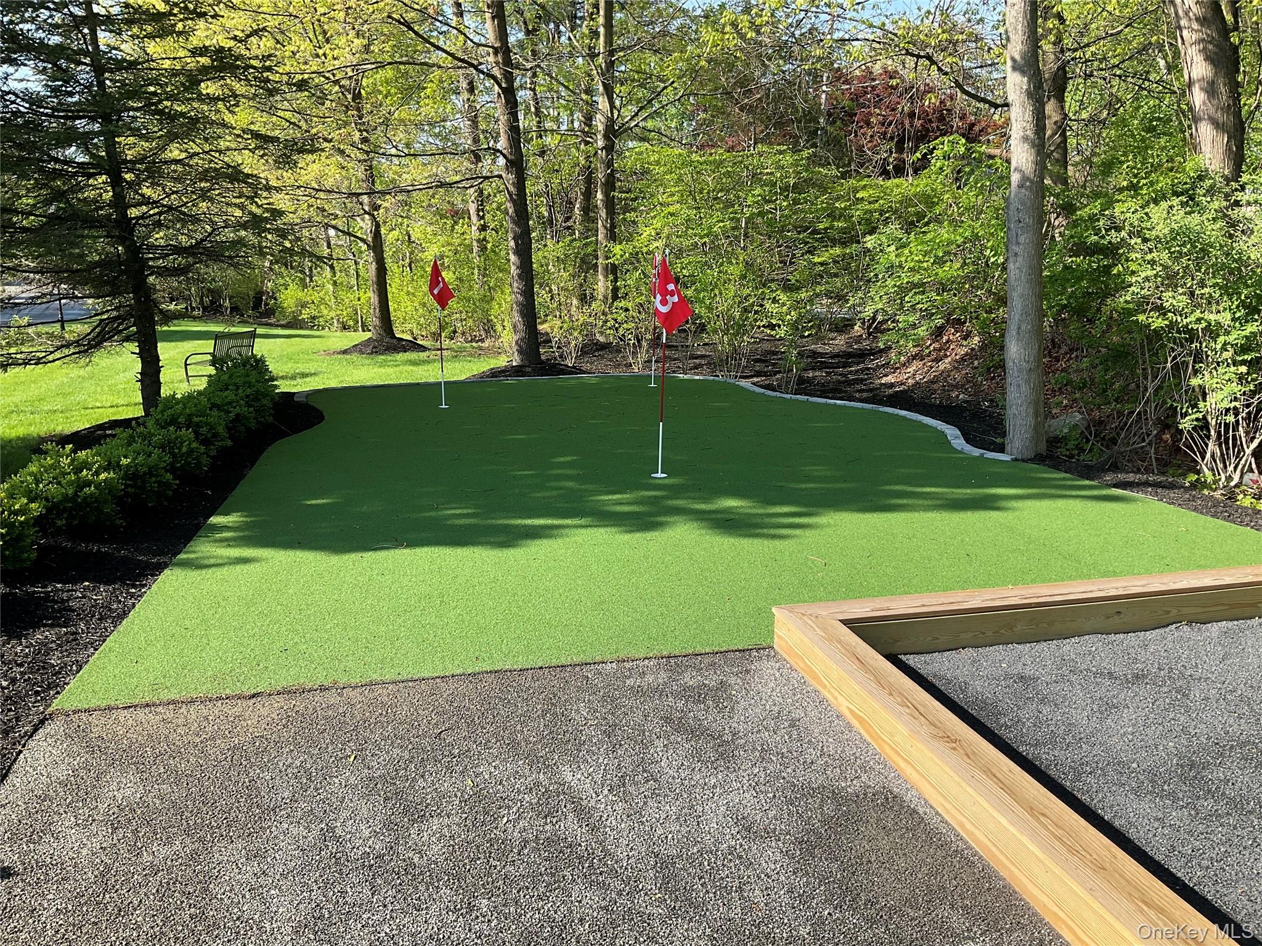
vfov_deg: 48.2
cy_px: 473
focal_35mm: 29
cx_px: 631
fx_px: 1057
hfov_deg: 61.7
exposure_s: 1/562
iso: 16
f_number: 1.8
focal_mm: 3
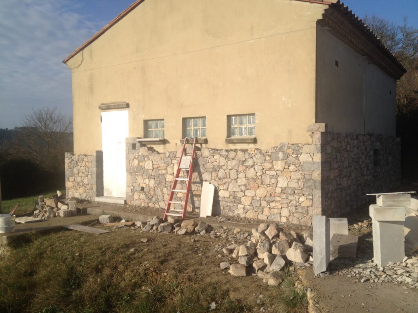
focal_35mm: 35
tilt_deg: -2.2
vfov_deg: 40.7
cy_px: 156
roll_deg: +1.4
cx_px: 209
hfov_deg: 52.6
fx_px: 423
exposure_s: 1/1905
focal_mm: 4.28
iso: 50
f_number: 2.4
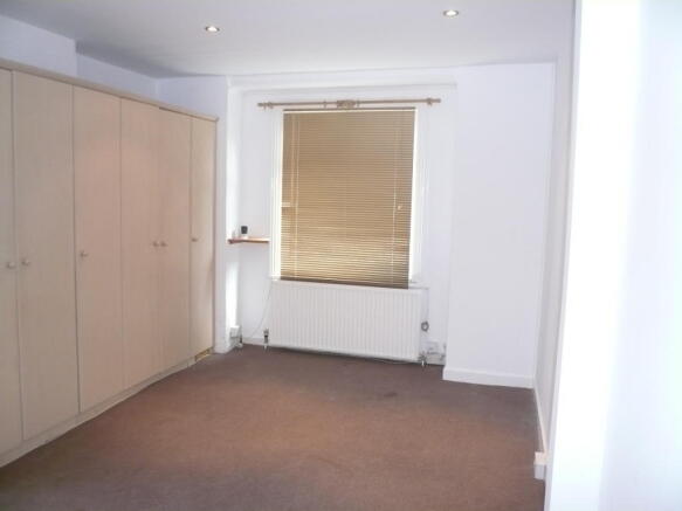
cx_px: 341
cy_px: 256
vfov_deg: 49.7
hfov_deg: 63.5
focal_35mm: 28
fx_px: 552
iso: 200
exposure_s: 1/30
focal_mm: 4.6
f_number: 2.8
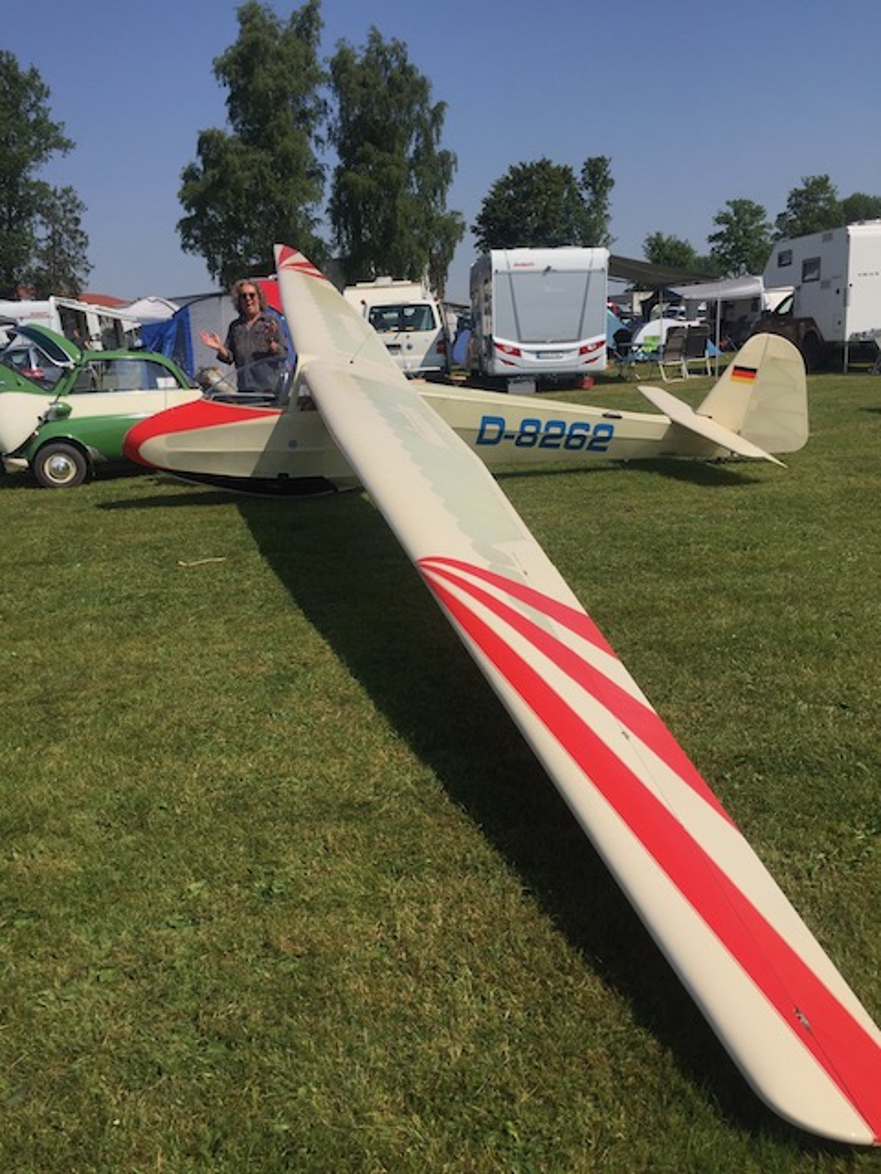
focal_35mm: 29
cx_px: 440
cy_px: 587
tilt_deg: -13.0
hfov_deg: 48.2
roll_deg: +2.5
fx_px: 984
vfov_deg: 61.7
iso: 32
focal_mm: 4.15
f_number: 2.2
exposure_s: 1/3597
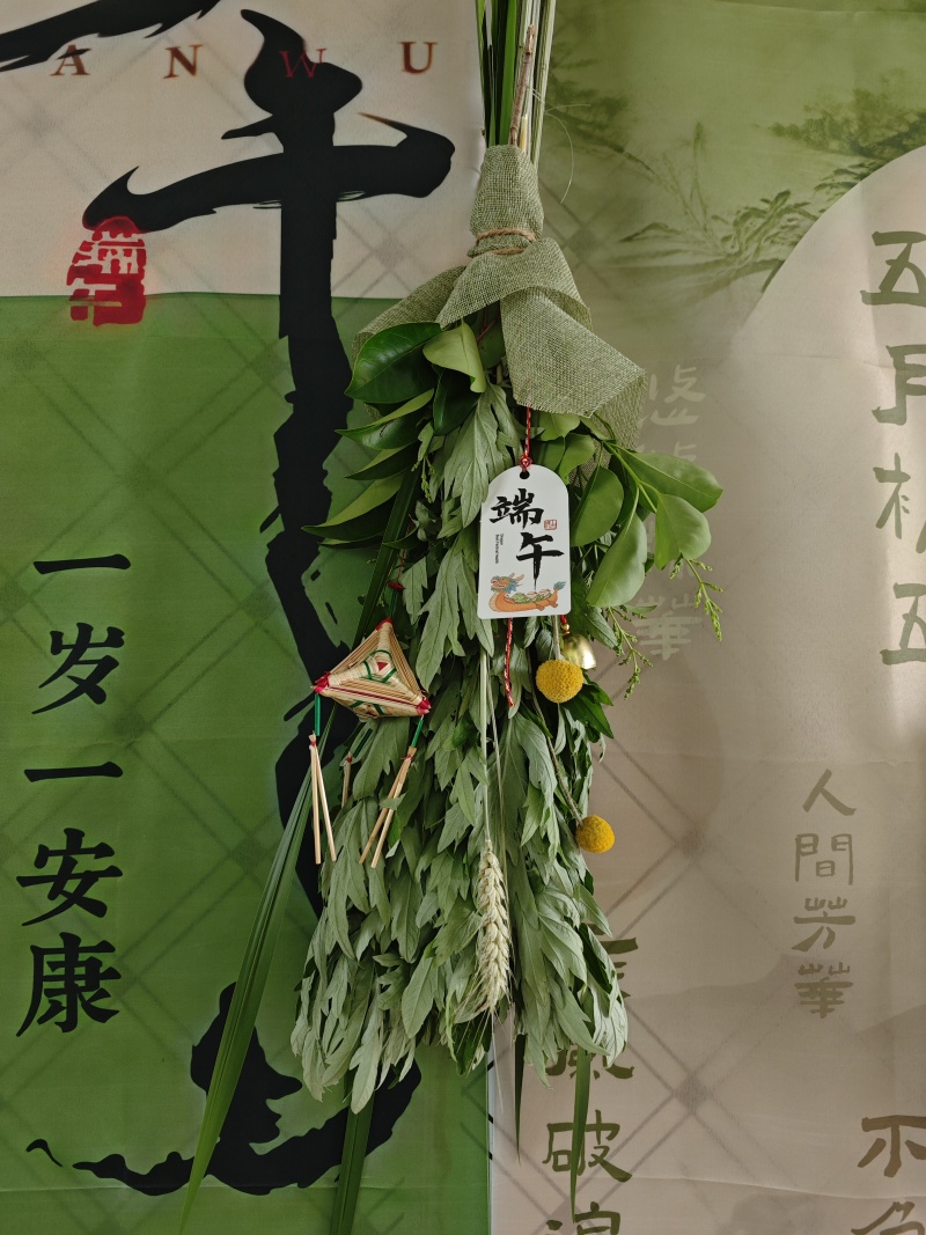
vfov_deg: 73.9
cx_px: 463
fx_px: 821
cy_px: 618
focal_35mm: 23
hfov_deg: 58.9
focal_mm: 6.55
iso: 125
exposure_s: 1/100
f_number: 1.6
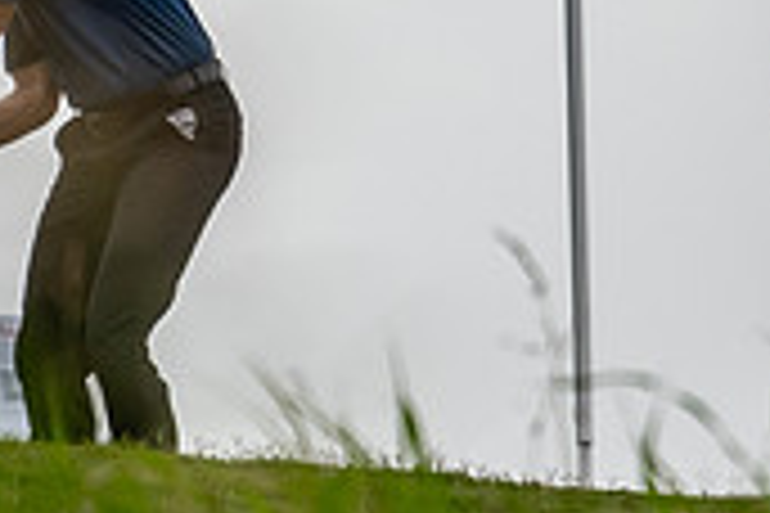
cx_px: 203
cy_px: -2
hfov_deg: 1.0
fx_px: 42539
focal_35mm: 1989
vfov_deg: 0.7
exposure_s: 1/2000
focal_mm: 390
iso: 360
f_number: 5.6
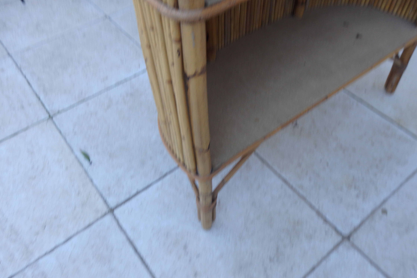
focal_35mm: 27
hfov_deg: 67.4
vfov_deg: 47.9
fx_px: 313
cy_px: 128
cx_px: 202
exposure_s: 1/125
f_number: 3
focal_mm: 4.5
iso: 125
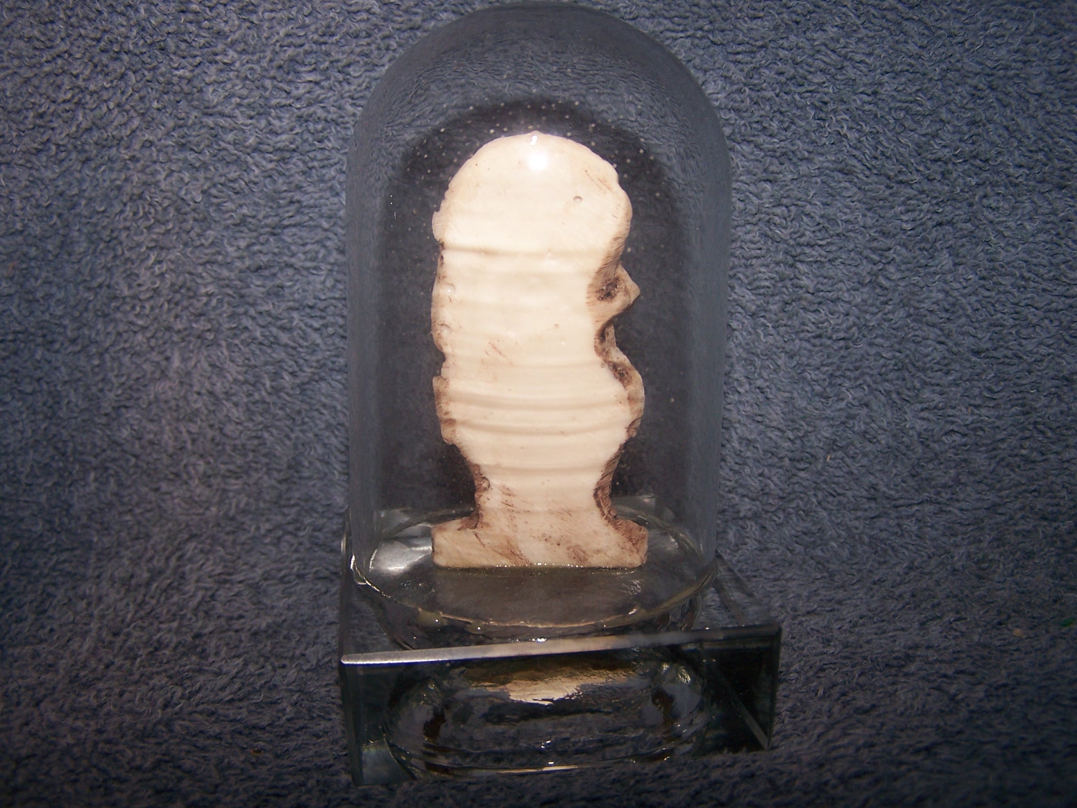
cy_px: 404
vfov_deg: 37.7
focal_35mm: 38
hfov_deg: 49.0
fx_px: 1182
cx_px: 538
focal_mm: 6.3
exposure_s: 1/60
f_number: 2.8
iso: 80
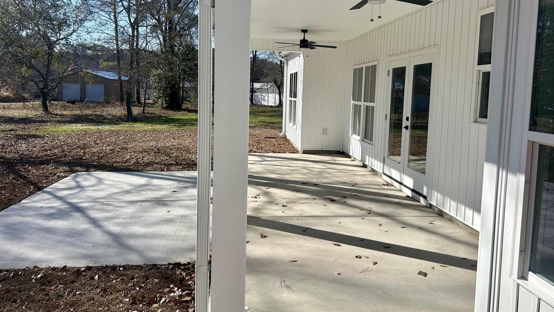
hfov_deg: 66.1
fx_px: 426
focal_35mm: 29
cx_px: 279
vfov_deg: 40.0
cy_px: 122
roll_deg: -0.8
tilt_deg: -4.5
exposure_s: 1/5587
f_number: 1.5
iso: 50
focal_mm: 5.7
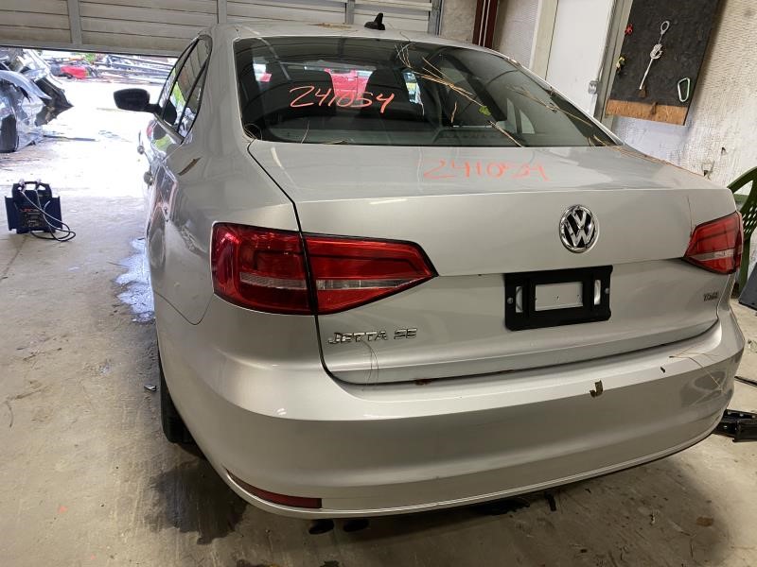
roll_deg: -4.3
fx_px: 569
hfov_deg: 67.3
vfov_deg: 53.1
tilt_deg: -19.8
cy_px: 284
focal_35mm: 26
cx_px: 378
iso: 125
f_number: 1.8
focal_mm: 4.25
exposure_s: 1/60
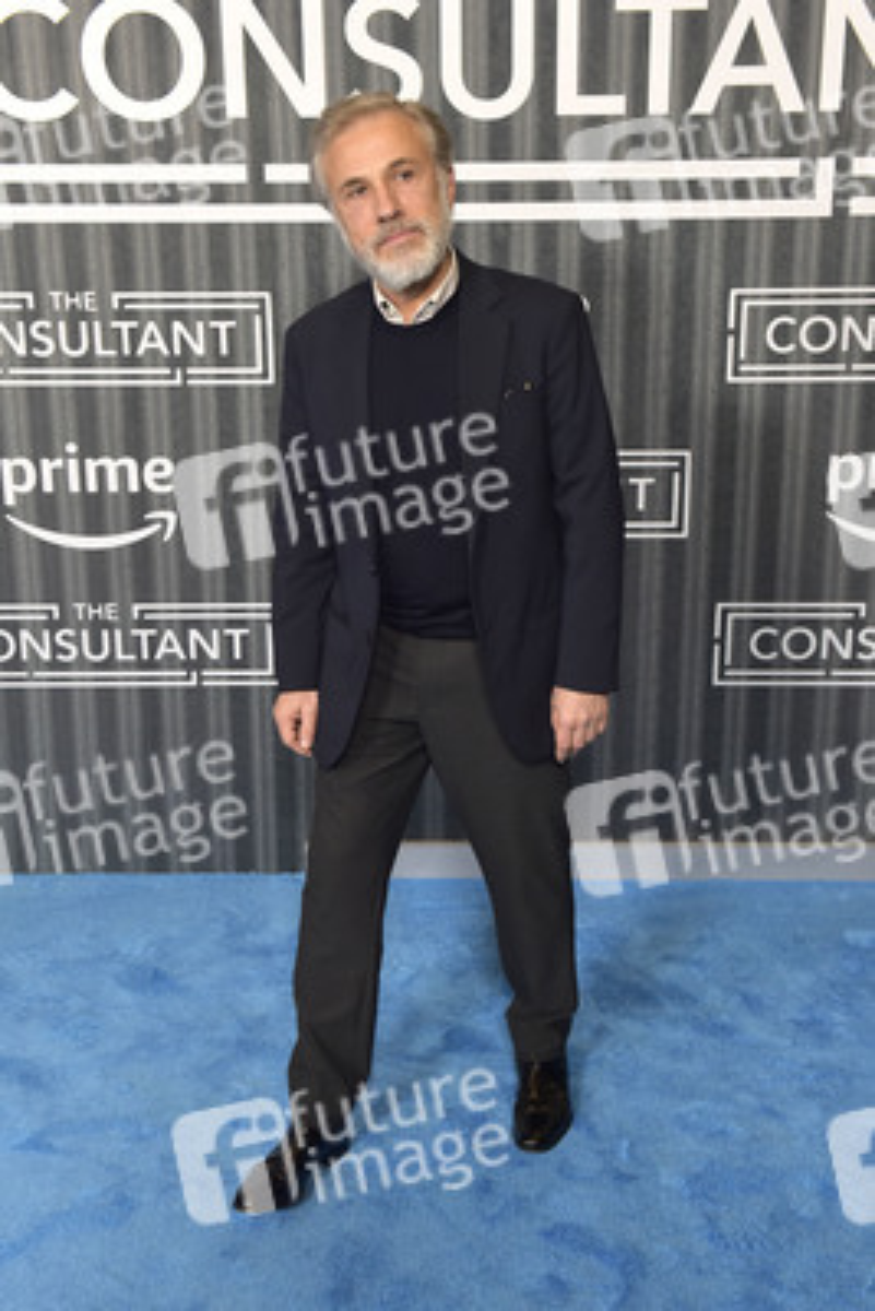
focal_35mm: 40
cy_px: 656
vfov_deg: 48.4
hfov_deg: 33.4
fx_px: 1457
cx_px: 438
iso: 2500
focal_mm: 40
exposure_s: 1/250
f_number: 6.3
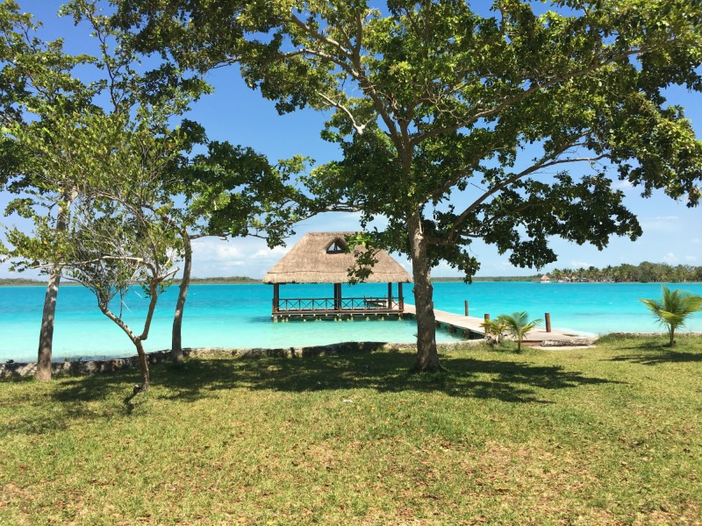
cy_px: 263
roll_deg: +0.9
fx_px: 588
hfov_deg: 61.7
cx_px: 351
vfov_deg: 48.2
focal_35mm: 29
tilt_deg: +2.9
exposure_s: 1/1672
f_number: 2.2
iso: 25
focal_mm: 4.15
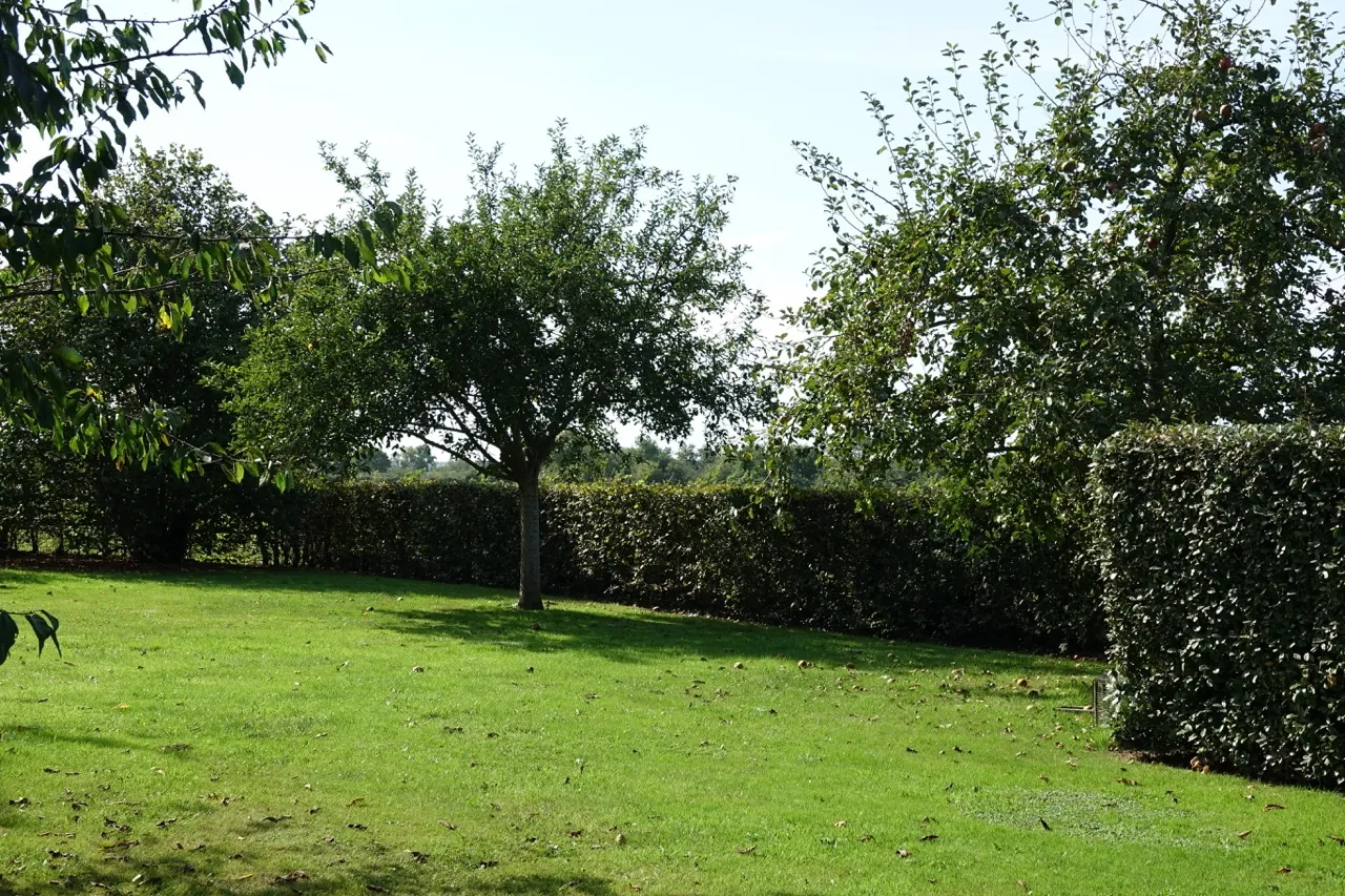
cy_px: 448
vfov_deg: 27.0
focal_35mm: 50
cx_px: 672
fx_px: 1868
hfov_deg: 39.6
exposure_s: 1/500
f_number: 4
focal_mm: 18.21
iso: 100
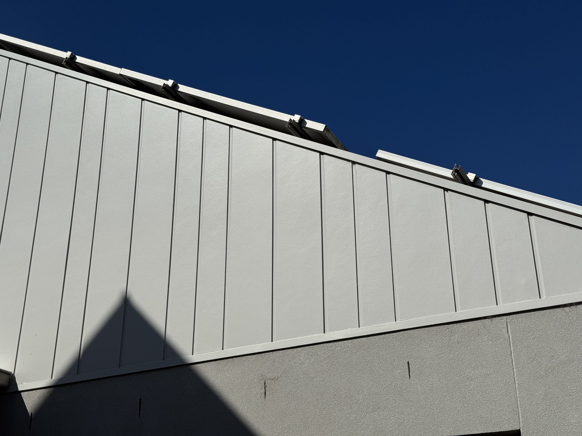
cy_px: 218
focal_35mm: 48
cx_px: 291
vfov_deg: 30.3
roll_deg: +1.1
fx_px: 807
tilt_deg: +24.9
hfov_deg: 39.7
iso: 64
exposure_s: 1/20000
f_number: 1.78
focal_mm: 6.76
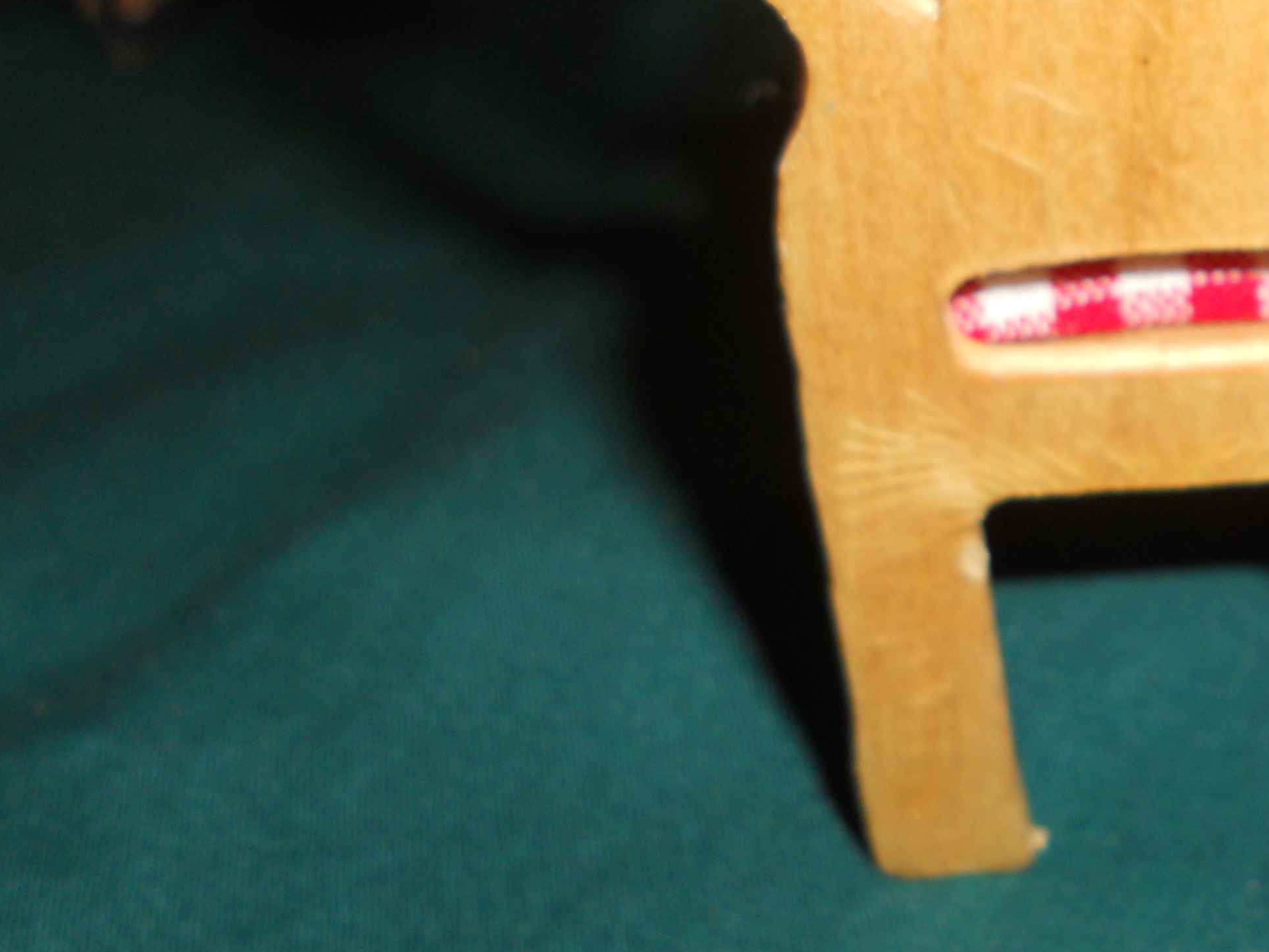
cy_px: 147
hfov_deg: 28.3
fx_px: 2420
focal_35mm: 66
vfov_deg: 21.9
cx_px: 1137
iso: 80
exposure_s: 1/25
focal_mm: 5.8
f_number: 8.8
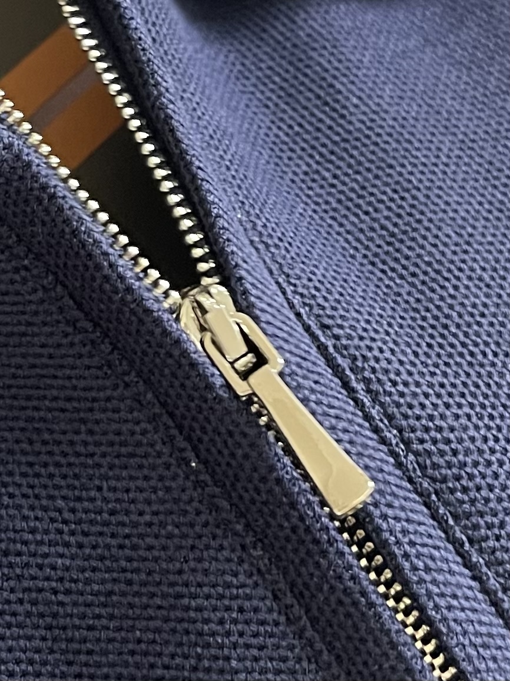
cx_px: 255
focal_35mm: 26
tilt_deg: -1.4
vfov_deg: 67.3
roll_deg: +7.0
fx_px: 511
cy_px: 340
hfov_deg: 53.1
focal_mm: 5.1
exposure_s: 1/50
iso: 400
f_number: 1.6
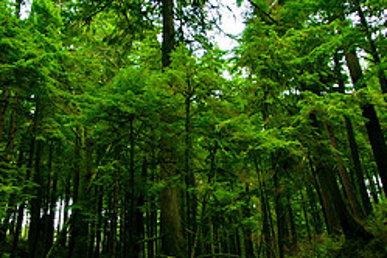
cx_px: 157
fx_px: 376
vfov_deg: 37.4
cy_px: 83
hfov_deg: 54.1
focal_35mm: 35
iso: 200
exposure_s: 1/40
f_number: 4
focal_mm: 10
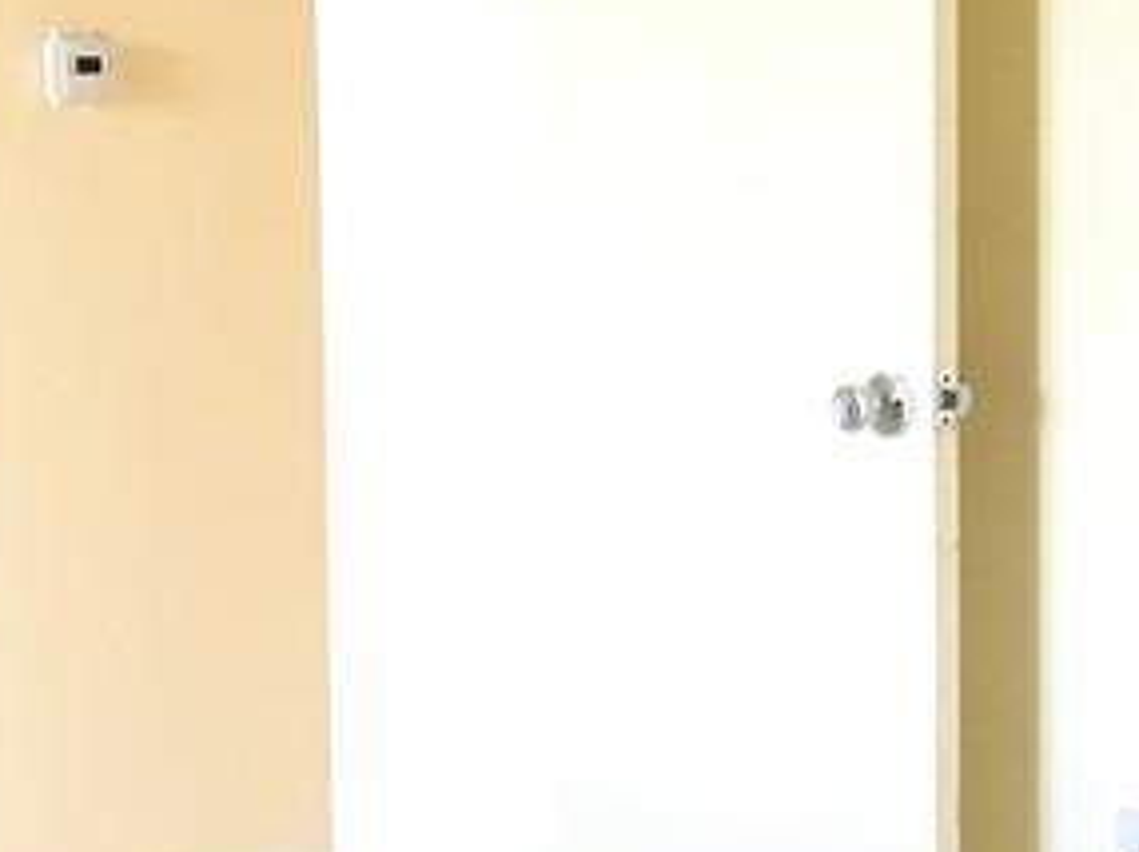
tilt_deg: -5.9
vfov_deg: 14.2
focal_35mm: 104
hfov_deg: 17.7
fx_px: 3419
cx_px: 1470
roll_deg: -0.6
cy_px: 462
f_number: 2.2
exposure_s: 1/30
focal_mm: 4.15
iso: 50
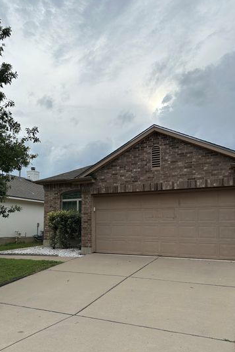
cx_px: 86
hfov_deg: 42.0
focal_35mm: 31
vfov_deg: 60.0
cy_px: 200
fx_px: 304
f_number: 1.78
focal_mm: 6.86
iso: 80
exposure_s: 1/3861
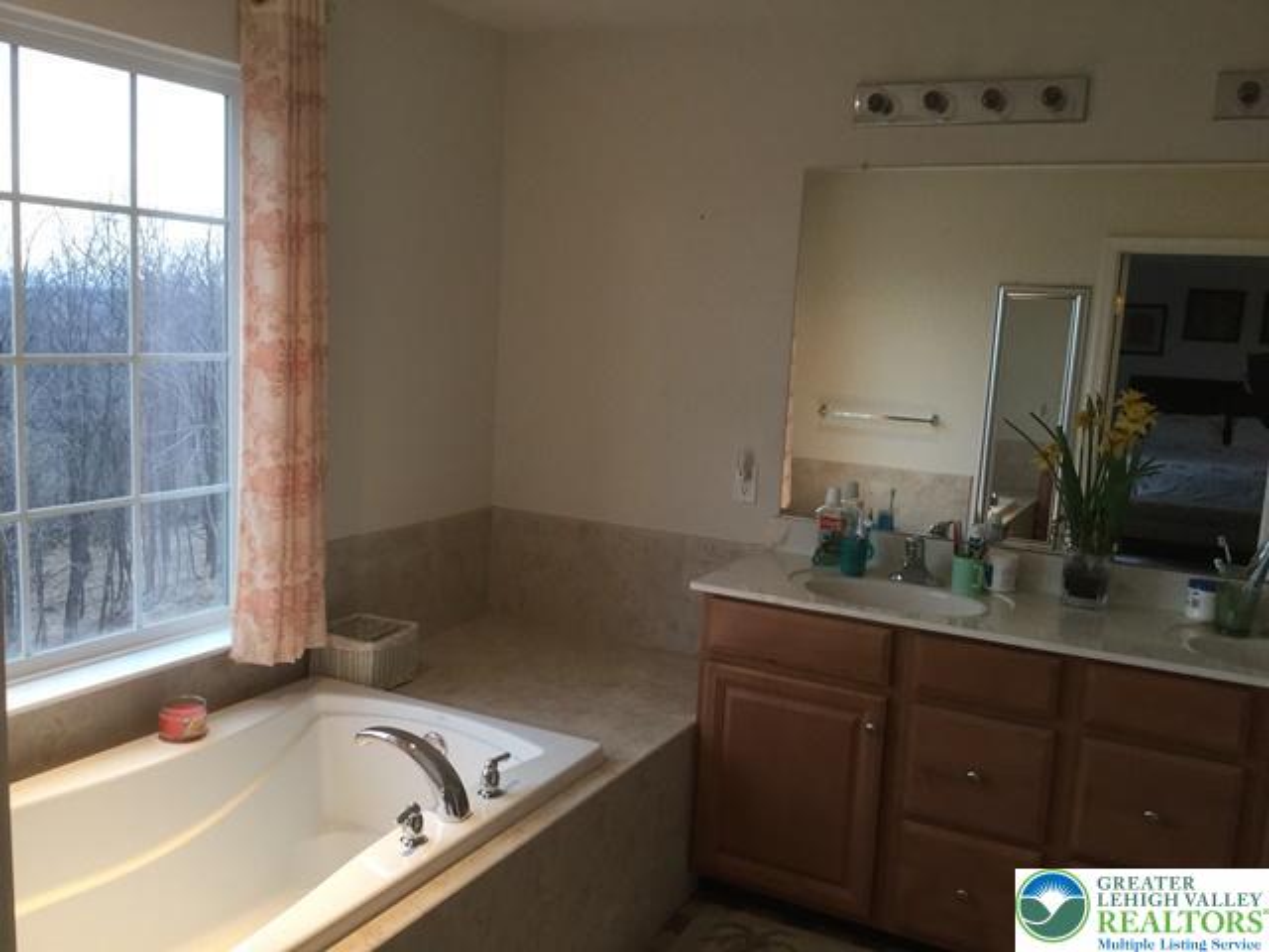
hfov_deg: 58.4
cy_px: 476
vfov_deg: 45.4
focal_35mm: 31
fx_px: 1136
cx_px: 634
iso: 80
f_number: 2.4
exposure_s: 1/30
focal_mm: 3.3
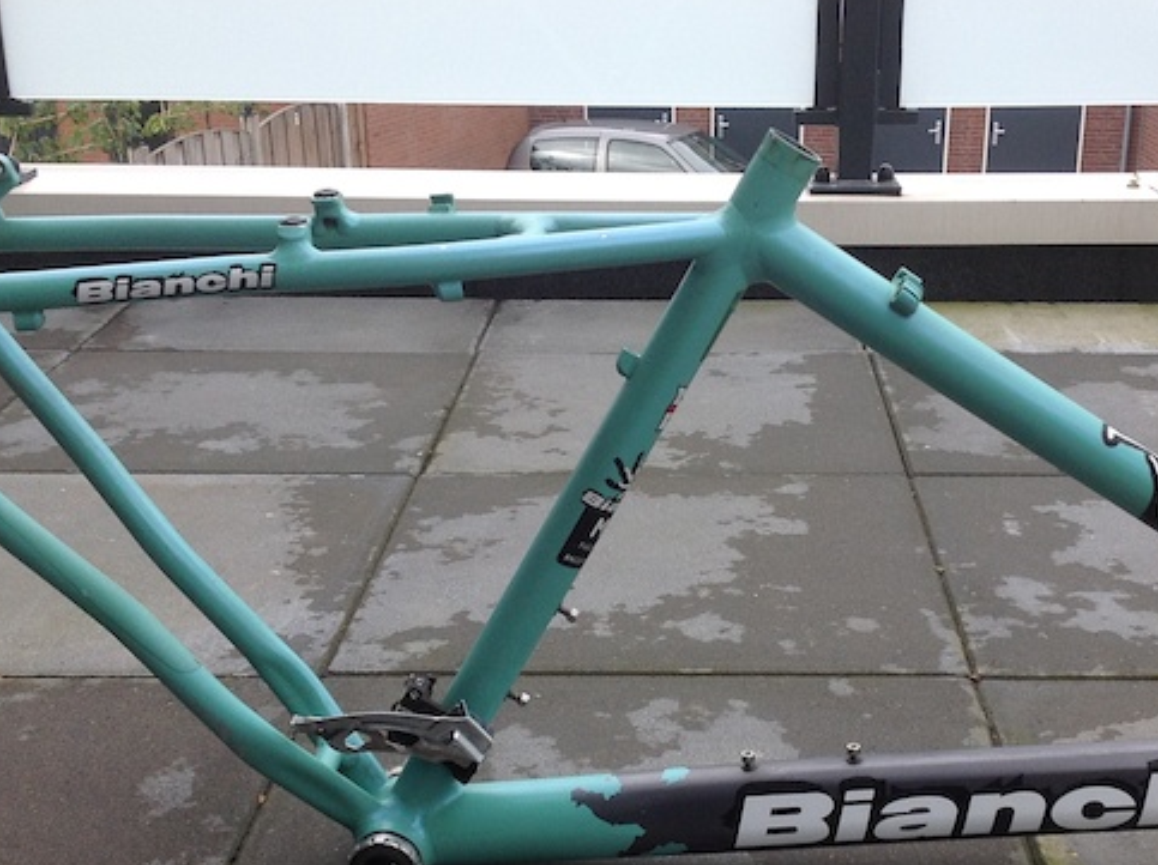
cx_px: 693
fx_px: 1938
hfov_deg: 33.2
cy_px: 647
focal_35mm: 58
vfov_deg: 24.9
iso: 80
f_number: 2.4
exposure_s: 1/521
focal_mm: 4.28
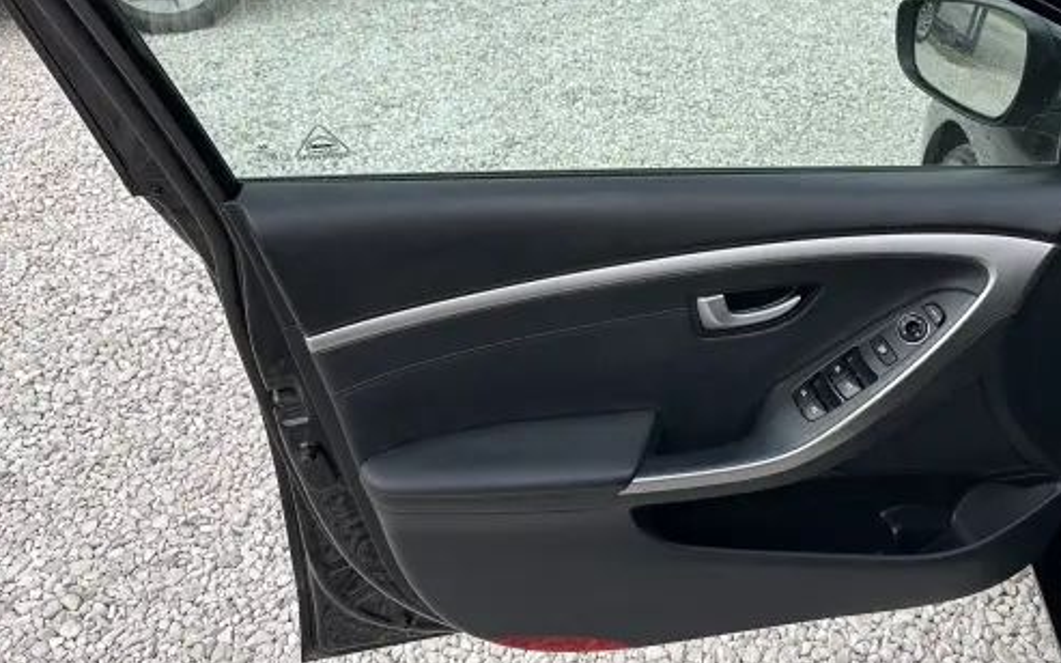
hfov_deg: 57.4
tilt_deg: -28.4
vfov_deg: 37.7
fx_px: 954
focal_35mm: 33
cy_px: 200
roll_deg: -1.4
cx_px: 663
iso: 80
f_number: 1.78
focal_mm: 6.86
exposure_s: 1/724
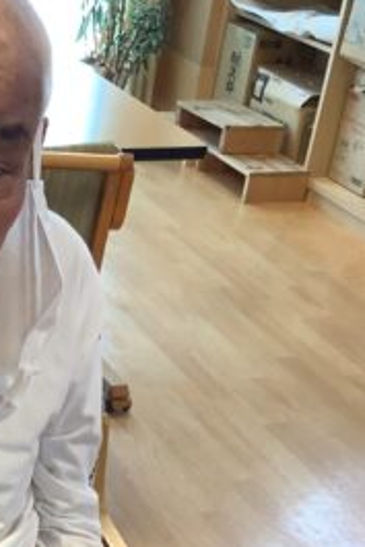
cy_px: 533
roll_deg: -4.9
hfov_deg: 17.9
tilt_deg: -34.8
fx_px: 1109
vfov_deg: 26.4
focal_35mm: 73
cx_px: -62
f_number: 2.4
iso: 100
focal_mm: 3.3
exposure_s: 1/50
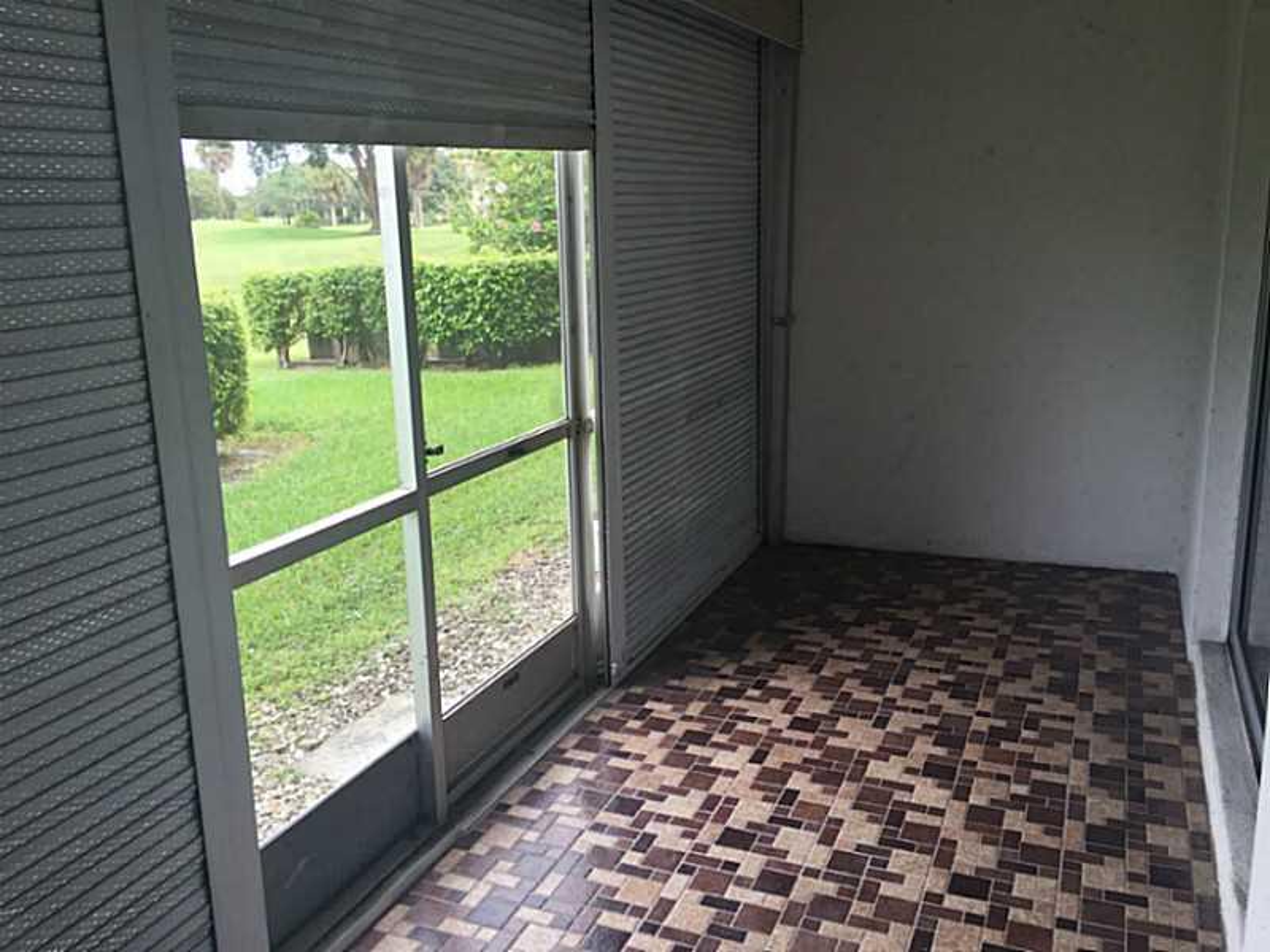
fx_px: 1064
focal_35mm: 29
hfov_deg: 61.7
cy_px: 476
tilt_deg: -11.7
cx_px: 635
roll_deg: +0.7
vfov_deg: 48.2
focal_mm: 4.15
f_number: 2.2
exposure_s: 1/100
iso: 32
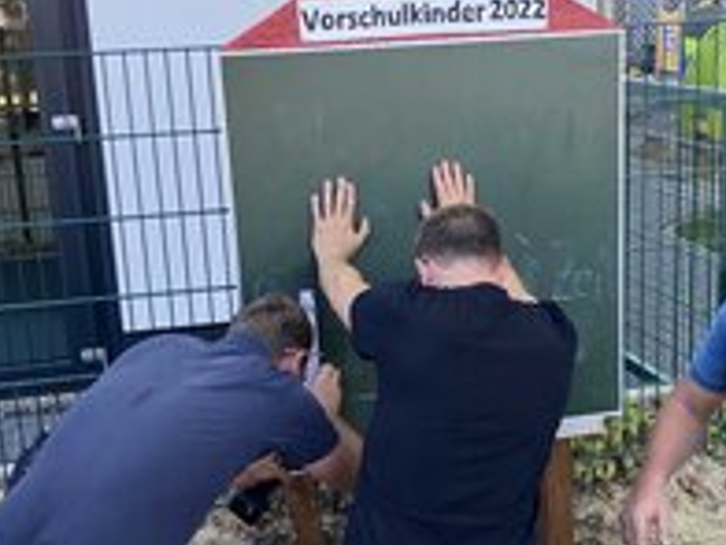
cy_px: 345
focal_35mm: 57
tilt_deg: -15.5
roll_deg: +2.7
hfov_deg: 33.7
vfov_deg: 25.6
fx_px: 1195
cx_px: 419
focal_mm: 3.99
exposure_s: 1/121
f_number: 1.8
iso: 50
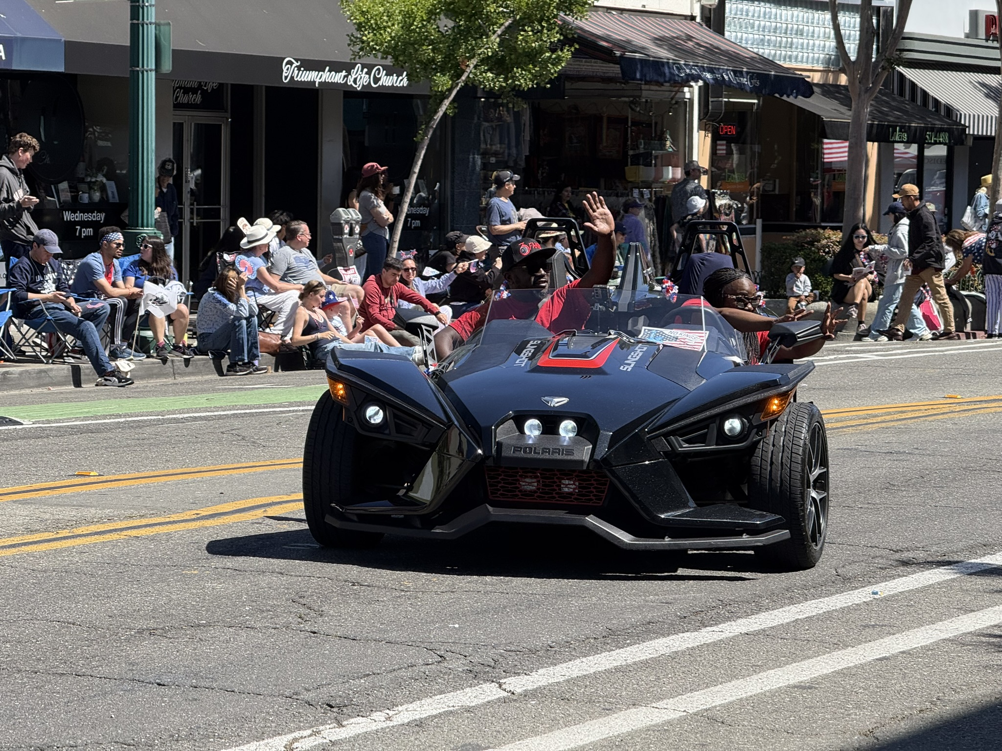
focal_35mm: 120
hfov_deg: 16.4
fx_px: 3474
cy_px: 376
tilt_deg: -2.8
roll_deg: -1.1
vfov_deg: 12.3
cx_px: 501
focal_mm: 15.66
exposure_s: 1/1096
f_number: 2.8
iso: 64
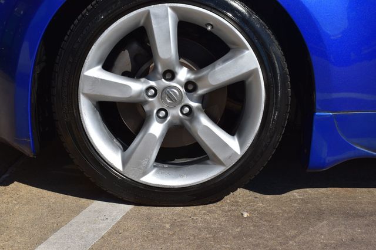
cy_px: 125
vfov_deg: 25.7
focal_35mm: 52
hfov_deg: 37.9
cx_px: 188
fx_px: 548
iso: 200
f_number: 11
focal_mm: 35
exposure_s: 1/500
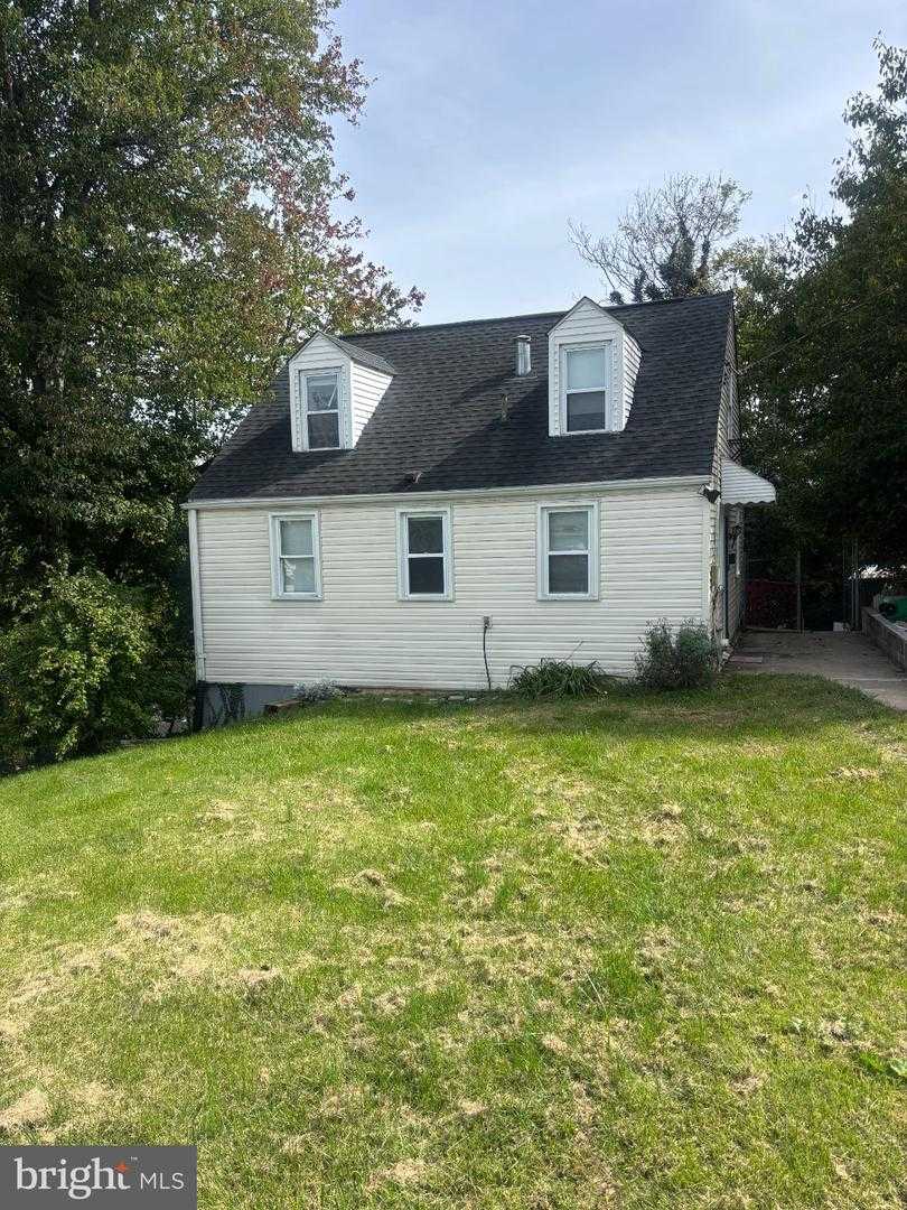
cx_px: 454
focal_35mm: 26
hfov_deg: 53.1
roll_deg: +0.2
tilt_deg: -5.1
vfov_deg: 67.3
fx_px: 908
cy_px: 605
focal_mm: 5.96
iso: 50
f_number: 1.6
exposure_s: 1/2242
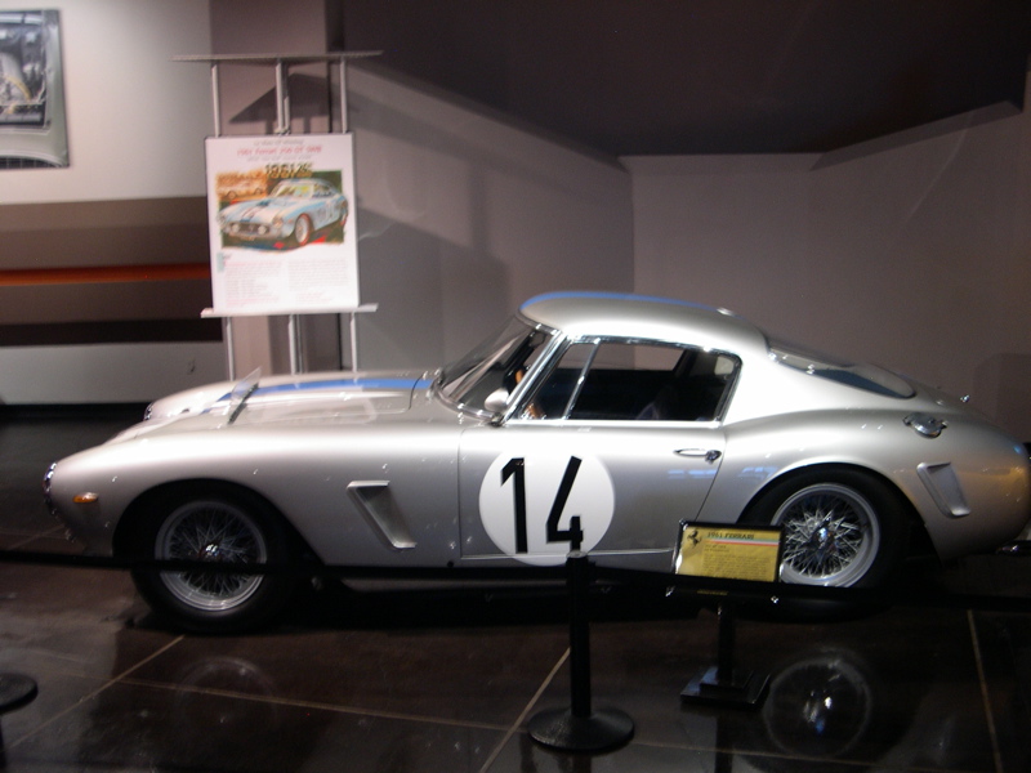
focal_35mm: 38
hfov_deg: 49.0
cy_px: 386
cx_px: 516
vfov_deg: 37.7
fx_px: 1132
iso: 139
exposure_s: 1/3.9
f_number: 2.8
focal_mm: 8
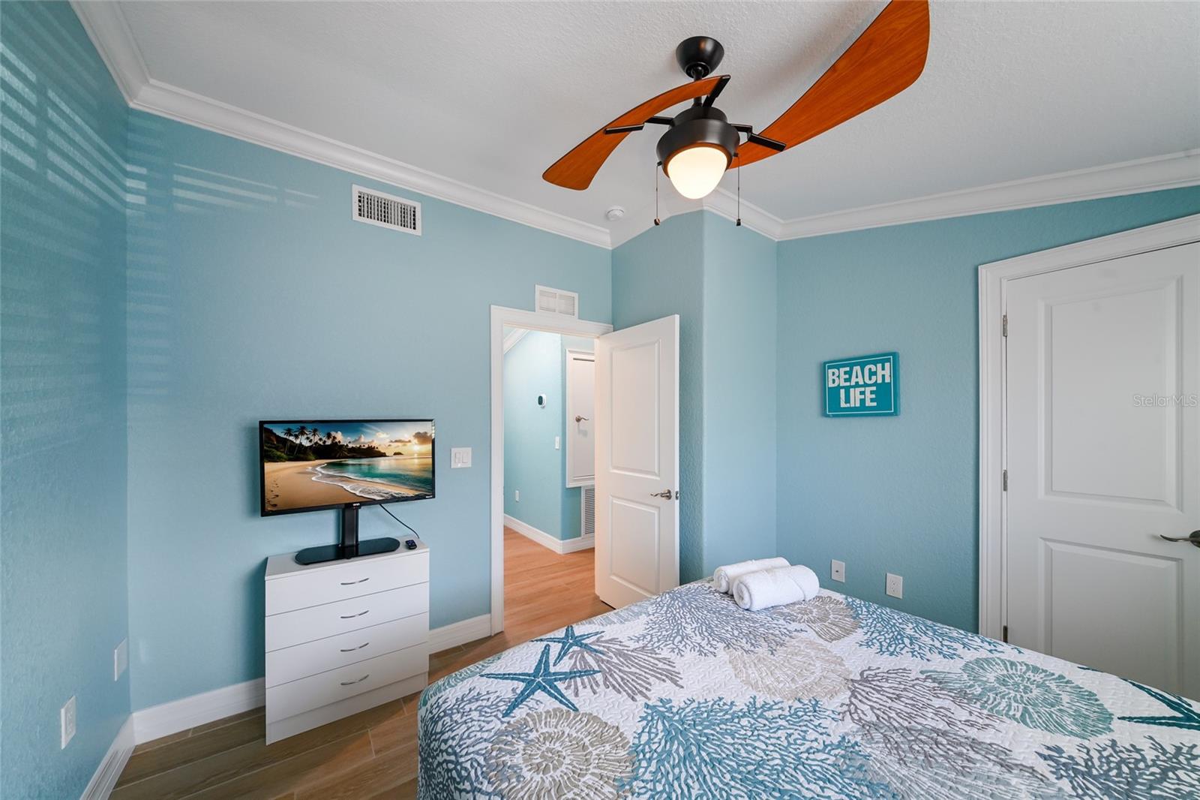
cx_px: 600
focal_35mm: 12
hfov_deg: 112.6
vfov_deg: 90.0
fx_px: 400
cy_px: 400
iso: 800
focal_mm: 12
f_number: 8
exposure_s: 1/6
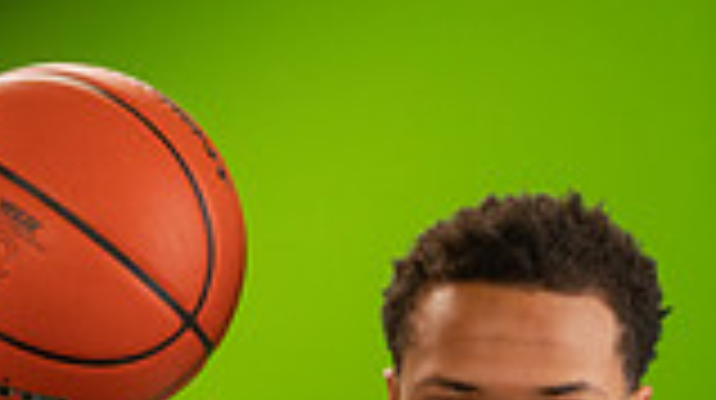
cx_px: 232
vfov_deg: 8.6
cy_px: 782
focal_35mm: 133
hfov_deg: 16.1
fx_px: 2522
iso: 800
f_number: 20
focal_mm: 24
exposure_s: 1/60
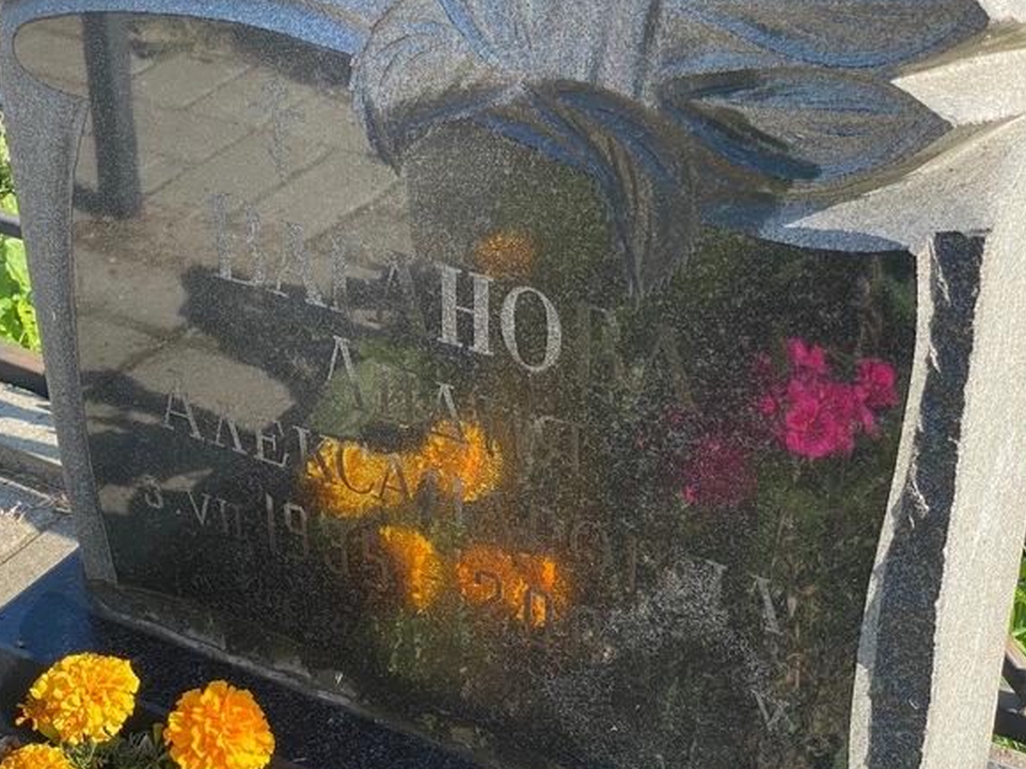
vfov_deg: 20.4
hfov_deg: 27.0
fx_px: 2133
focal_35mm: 72
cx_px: 389
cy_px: 499
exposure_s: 1/436
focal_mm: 6
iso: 20
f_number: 2
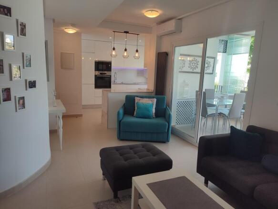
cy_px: 104
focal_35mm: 25
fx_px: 201
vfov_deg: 54.9
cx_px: 139
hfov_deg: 69.4
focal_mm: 6.04
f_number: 1.9
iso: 84
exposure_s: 1/100
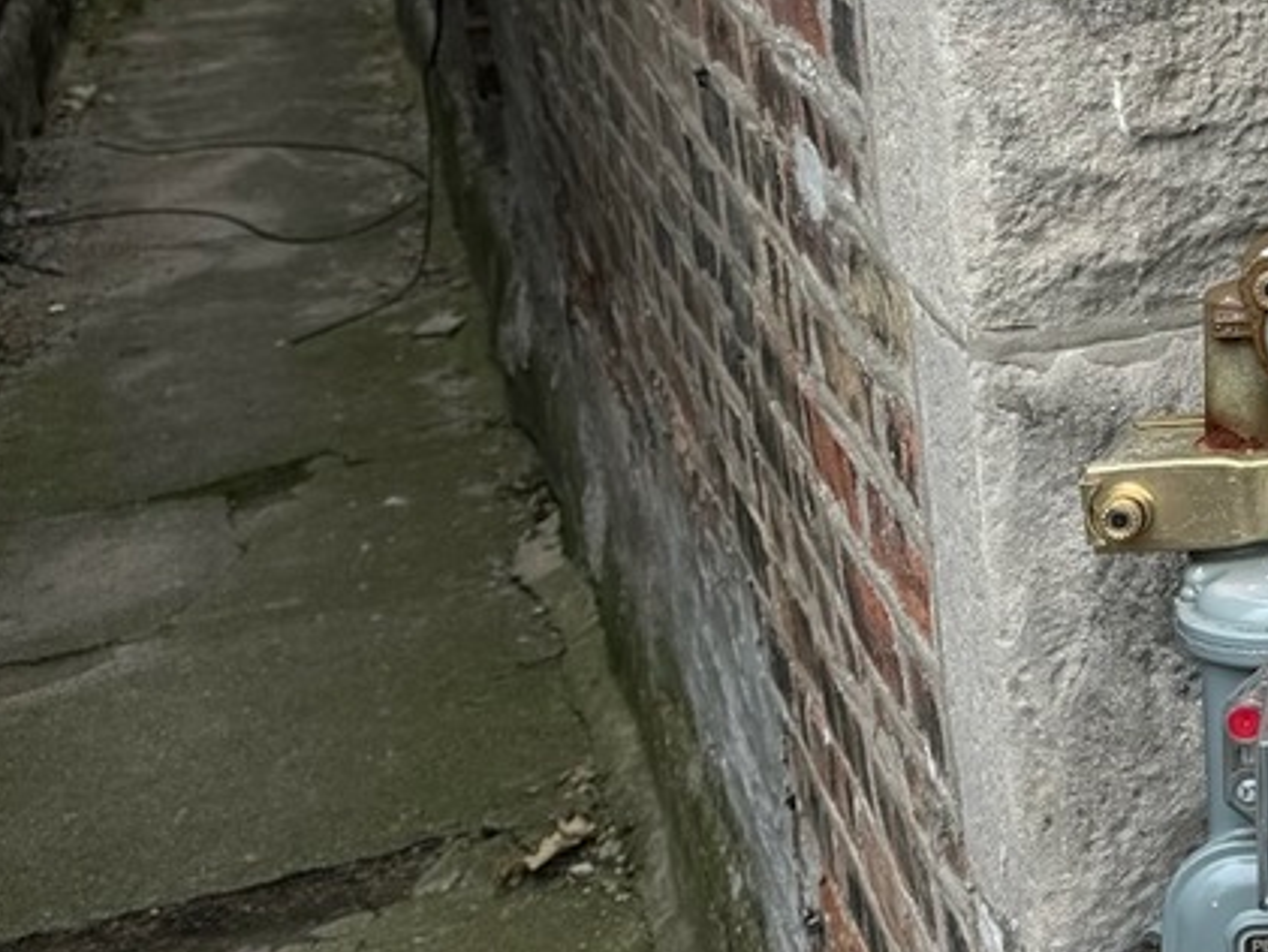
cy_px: 27
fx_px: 3005
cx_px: 1934
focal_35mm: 82
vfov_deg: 17.6
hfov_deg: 20.3
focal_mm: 6.76
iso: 80
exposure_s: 1/1076
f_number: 1.78
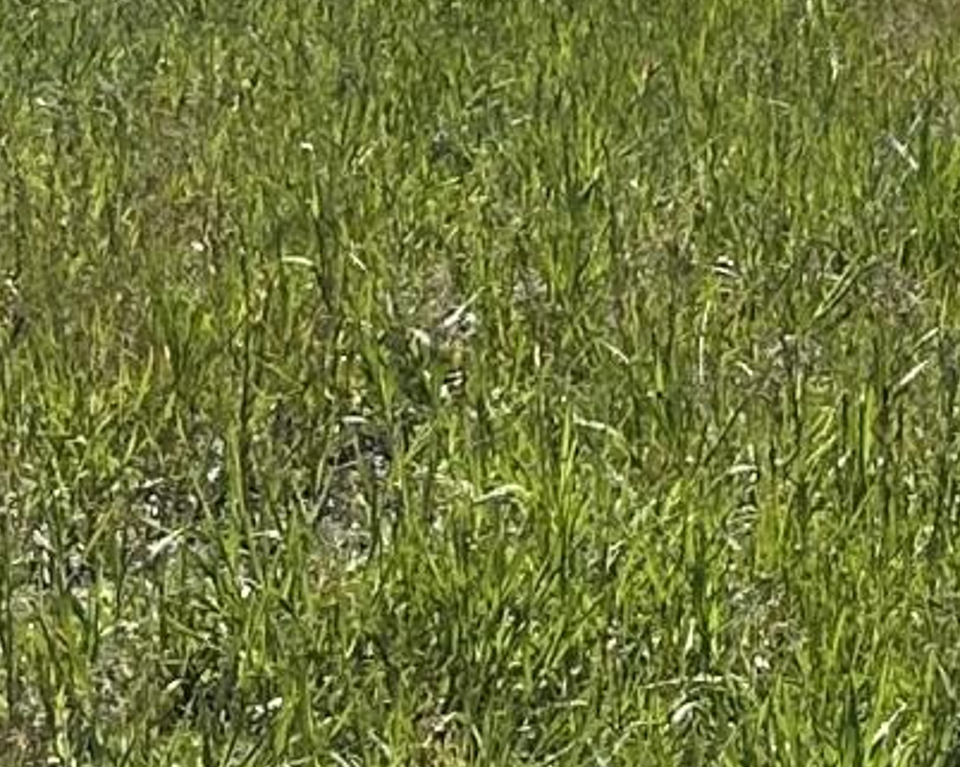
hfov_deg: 8.7
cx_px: 3102
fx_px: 4969
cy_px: -693
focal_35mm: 175
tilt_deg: +0.4
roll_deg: -0.9
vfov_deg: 8.4
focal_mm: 6.86
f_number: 1.78
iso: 80
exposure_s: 1/5000
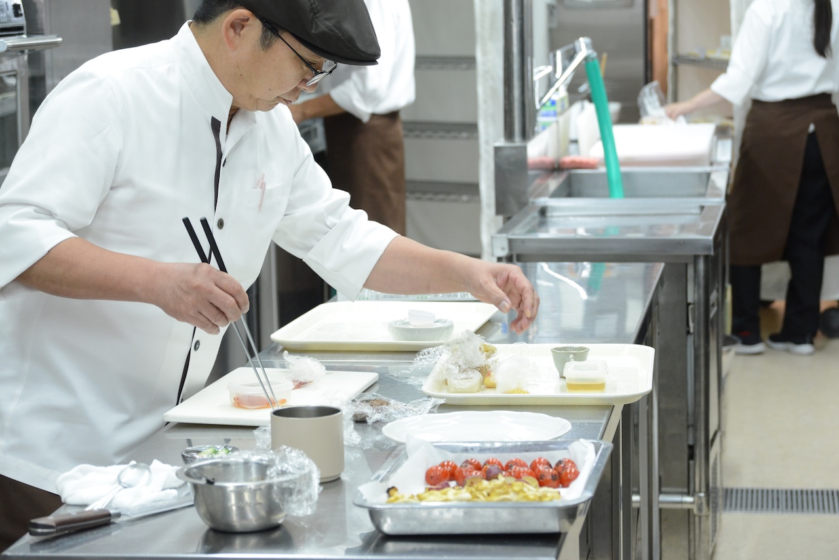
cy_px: 280
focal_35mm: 105
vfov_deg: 13.0
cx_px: 420
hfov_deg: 19.5
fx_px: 2447
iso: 3200
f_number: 8
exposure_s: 1/125
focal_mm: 105
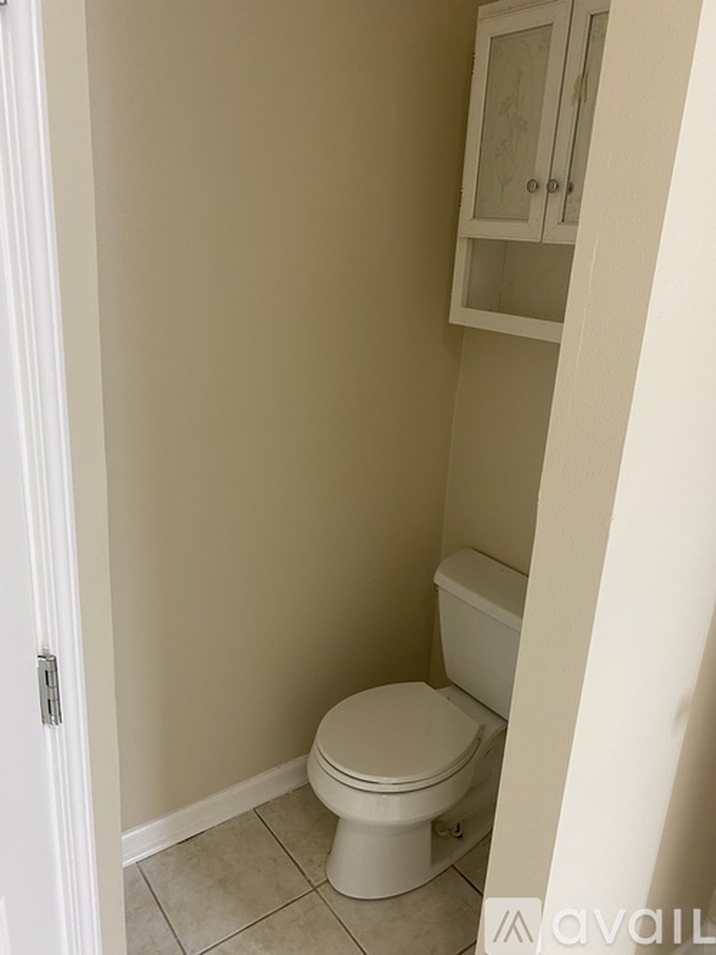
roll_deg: -3.1
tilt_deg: -16.5
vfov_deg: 67.3
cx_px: 358
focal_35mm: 26
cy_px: 478
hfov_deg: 53.0
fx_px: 717
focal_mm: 4.25
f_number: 1.8
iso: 200
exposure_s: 1/60
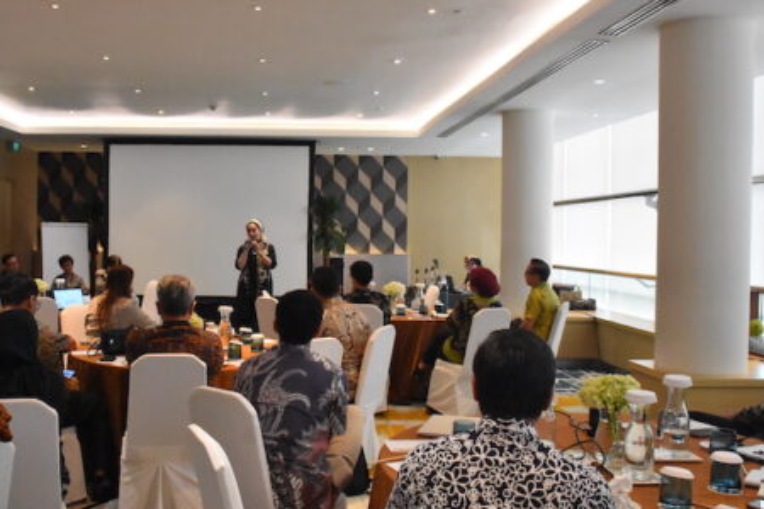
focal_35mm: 36
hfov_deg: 52.6
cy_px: 241
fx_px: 764
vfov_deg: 36.9
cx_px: 292
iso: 6400
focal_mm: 18
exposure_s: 1/100
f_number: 6.3
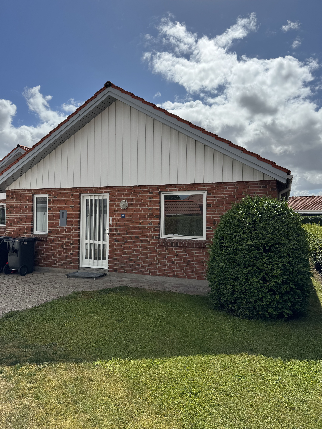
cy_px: 214
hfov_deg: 56.8
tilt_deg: +0.8
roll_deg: -0.2
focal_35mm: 24
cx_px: 161
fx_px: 298
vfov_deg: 71.6
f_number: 1.78
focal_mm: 6.76
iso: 80
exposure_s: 1/9009
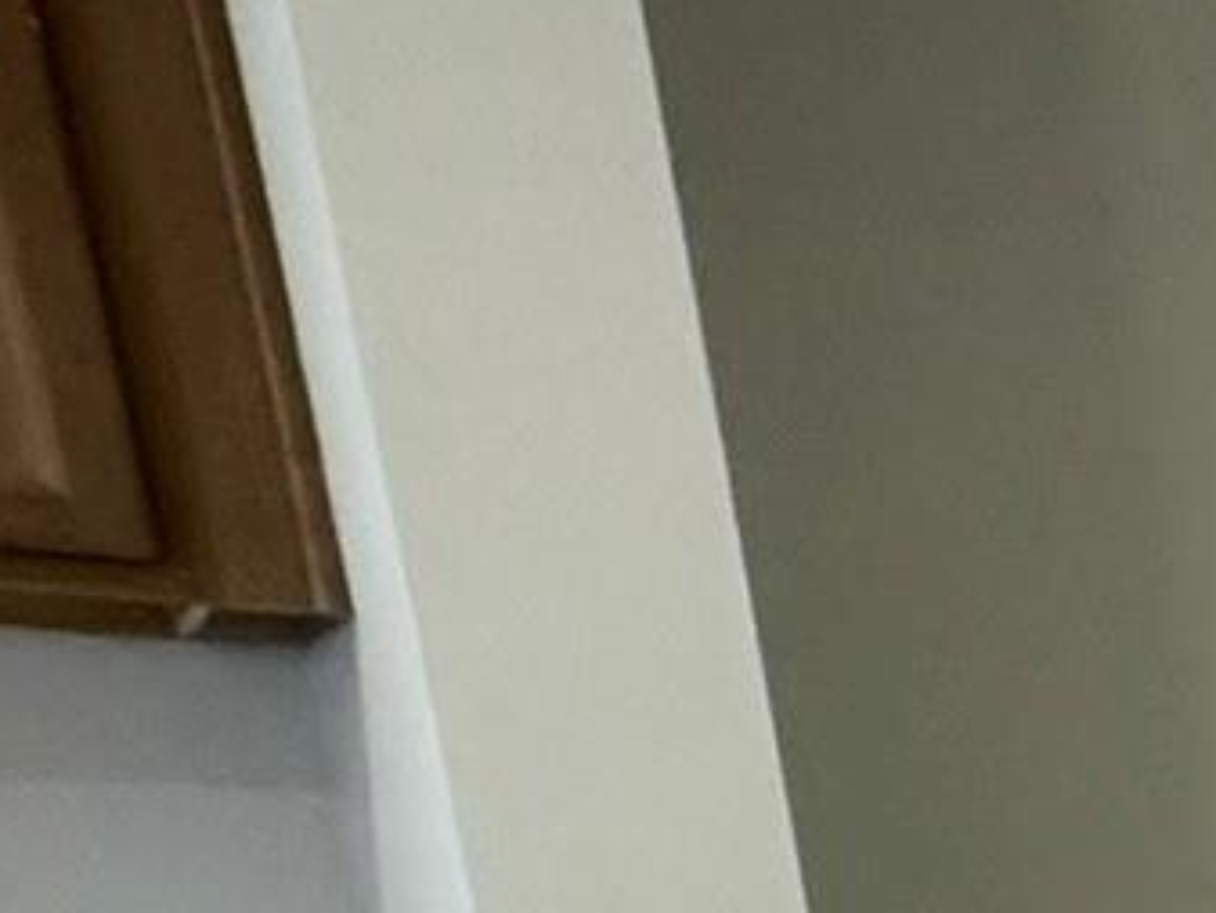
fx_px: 2987
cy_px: 1692
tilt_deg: -12.3
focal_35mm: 85
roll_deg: +0.2
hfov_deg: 11.8
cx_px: 3569
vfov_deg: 14.9
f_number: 2.2
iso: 250
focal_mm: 2.22
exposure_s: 1/120
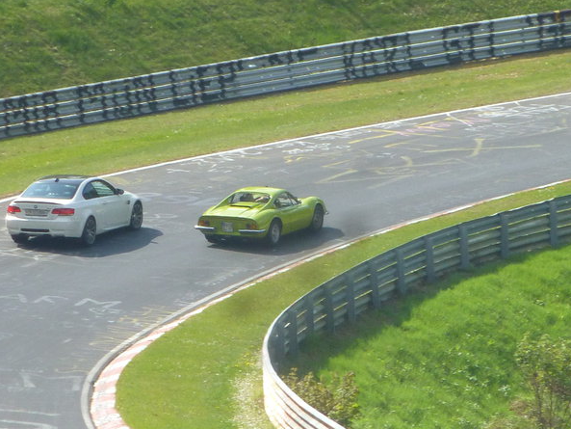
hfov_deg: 3.6
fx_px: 9008
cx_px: 273
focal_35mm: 546
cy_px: 221
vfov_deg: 2.7
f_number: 5.9
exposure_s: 1/500
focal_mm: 45
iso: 250
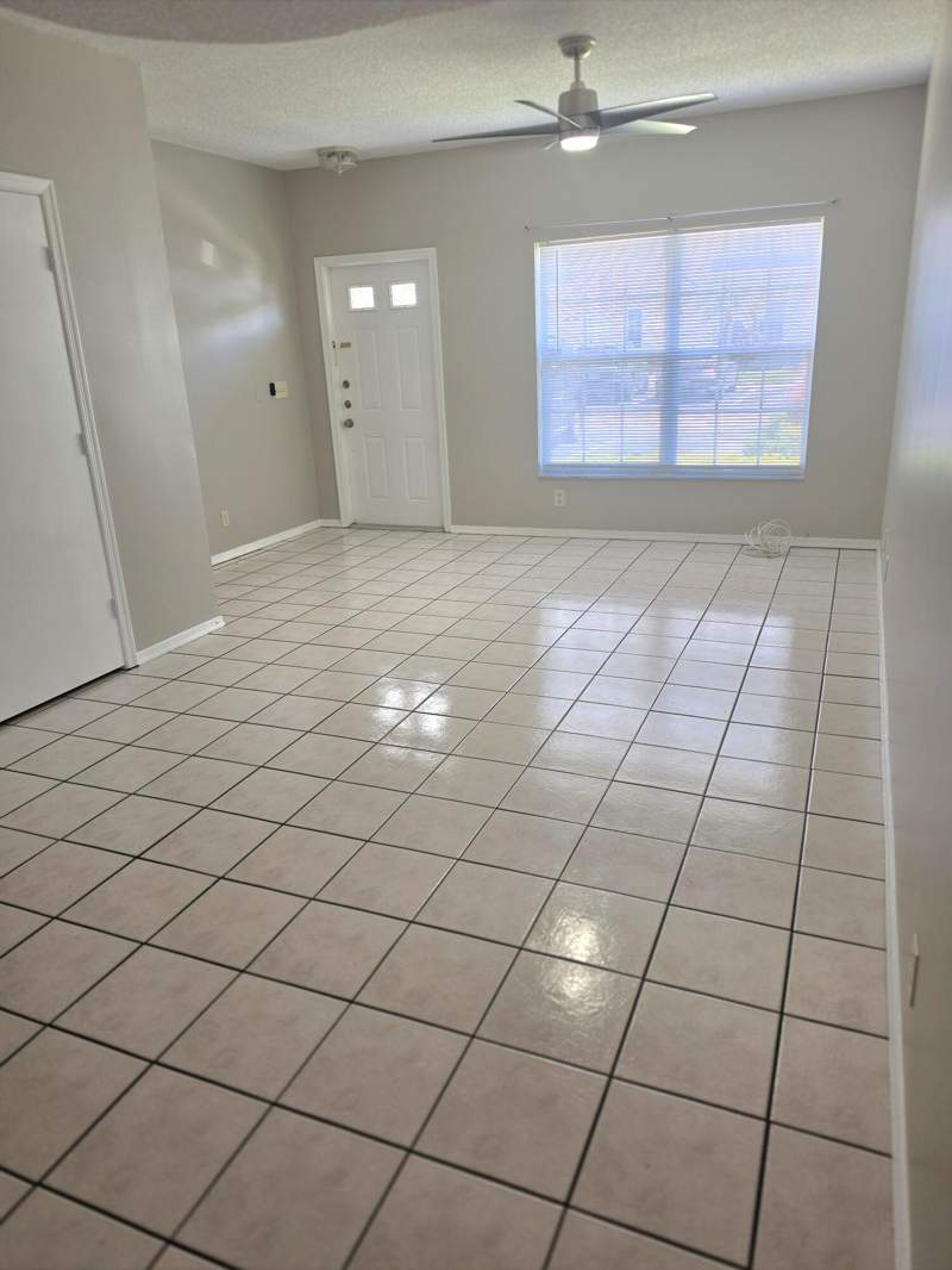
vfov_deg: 73.9
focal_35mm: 23
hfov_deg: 58.9
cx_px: 476
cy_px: 635
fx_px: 843
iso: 25
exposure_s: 1/182
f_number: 1.4
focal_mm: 6.5
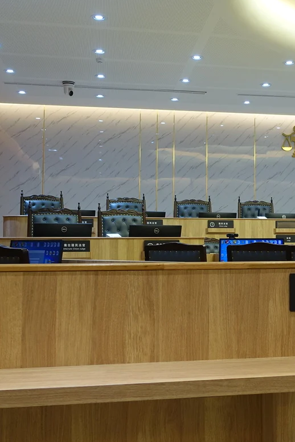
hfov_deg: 26.5
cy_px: 197
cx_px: 241
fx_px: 614
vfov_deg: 39.5
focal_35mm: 50
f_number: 2.8
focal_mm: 8.8
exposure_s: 1/50
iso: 125
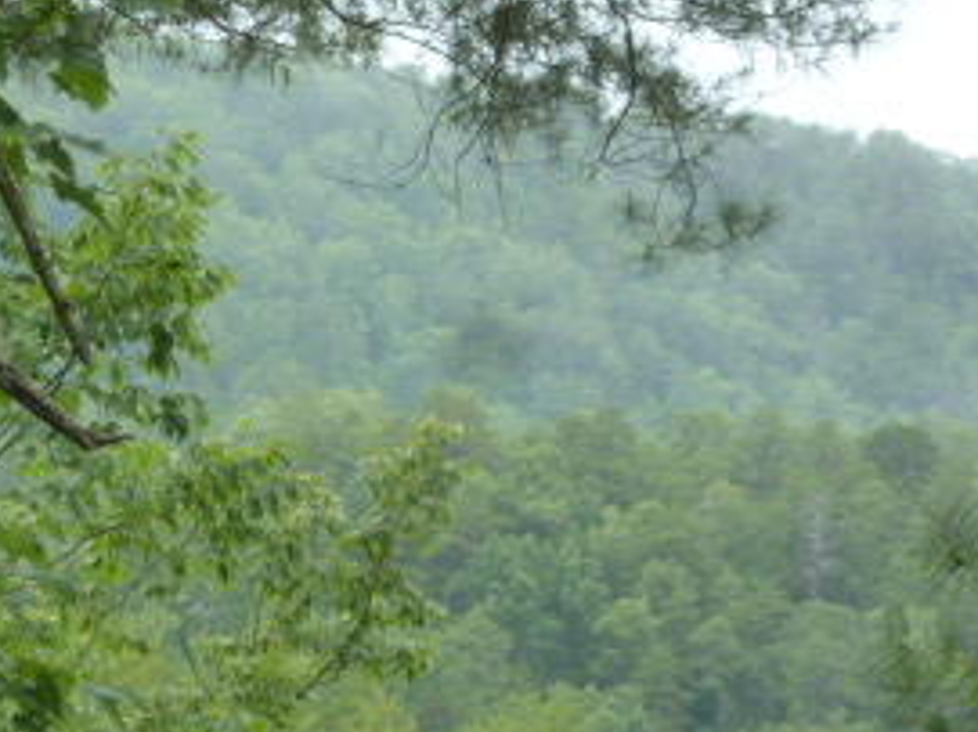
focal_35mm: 246
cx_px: 671
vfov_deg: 6.0
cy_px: 447
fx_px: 6947
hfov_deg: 8.0
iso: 160
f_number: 5
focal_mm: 18.7
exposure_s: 1/100
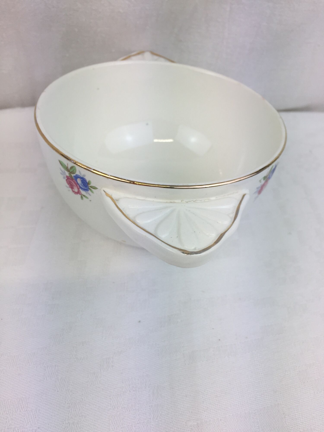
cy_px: 216
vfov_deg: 61.7
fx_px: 362
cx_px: 162
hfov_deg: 48.2
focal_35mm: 29
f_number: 2.2
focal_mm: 4.15
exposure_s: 1/319
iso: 32
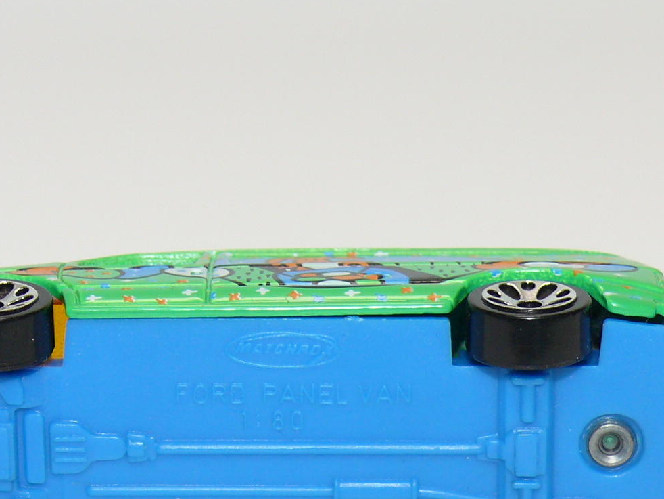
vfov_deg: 9.4
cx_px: 310
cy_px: 392
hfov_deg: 12.5
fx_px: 3031
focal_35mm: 158
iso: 100
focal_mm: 13.1
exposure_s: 1/30
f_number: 4
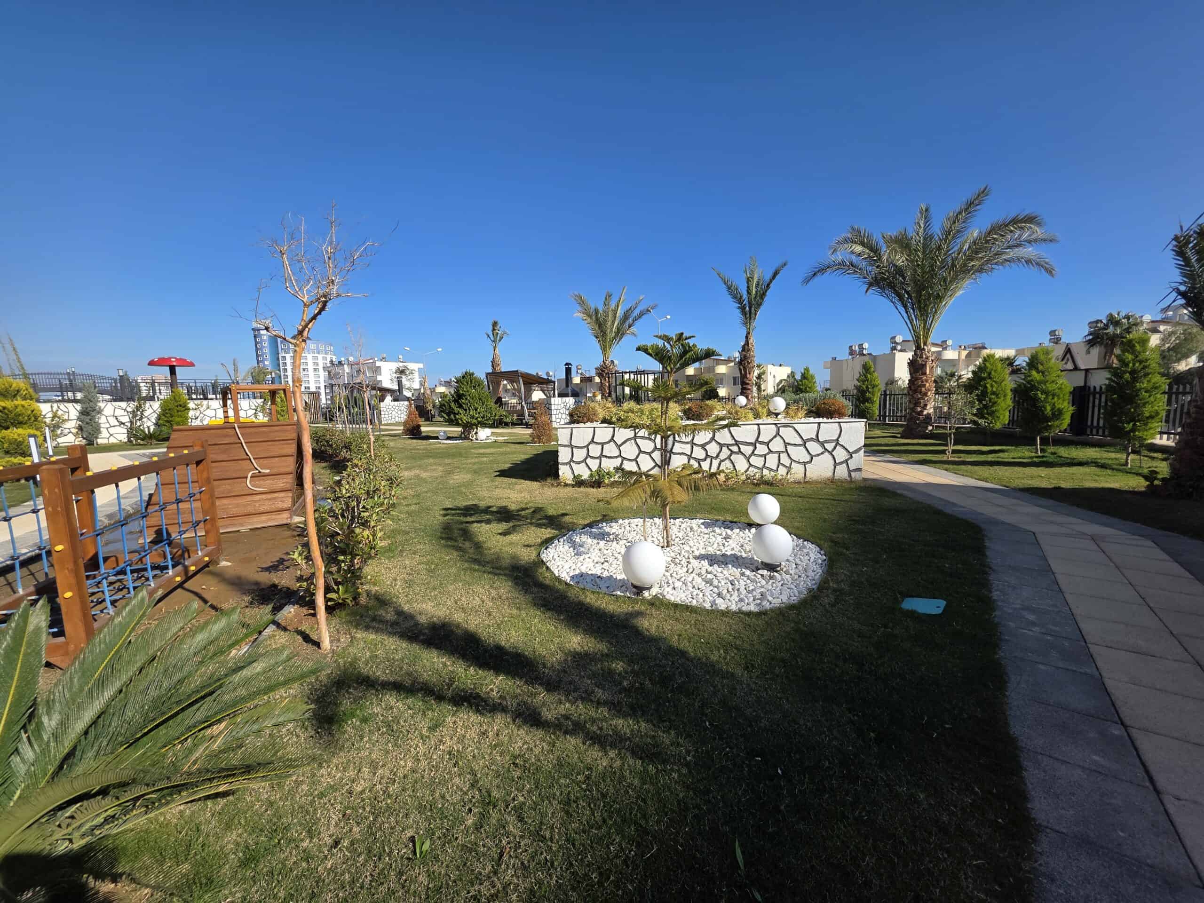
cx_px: 602
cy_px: 452
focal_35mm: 13
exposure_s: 1/2038
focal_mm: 2.2
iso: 40
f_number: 1.9
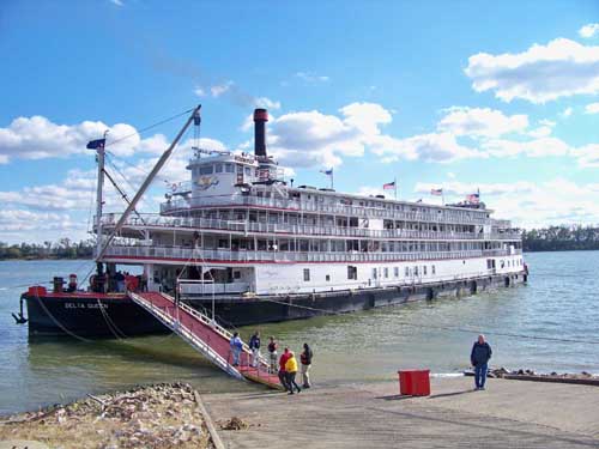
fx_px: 571
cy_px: 224
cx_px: 300
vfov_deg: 42.9
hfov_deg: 55.4
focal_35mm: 33
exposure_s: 1/640
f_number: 2.8
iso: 64
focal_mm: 5.85
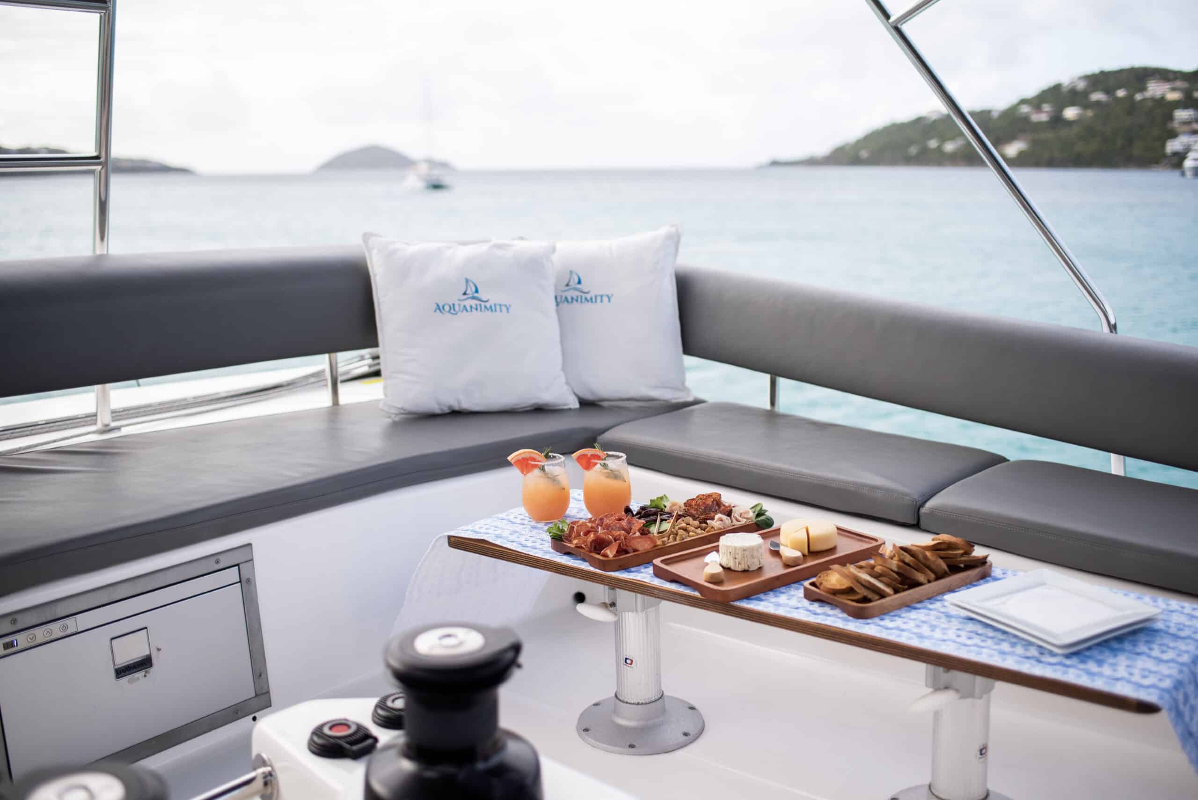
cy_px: 400
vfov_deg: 37.9
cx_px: 599
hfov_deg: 54.4
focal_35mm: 35
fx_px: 1165
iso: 800
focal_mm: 35
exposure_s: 1/4000
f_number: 2.2
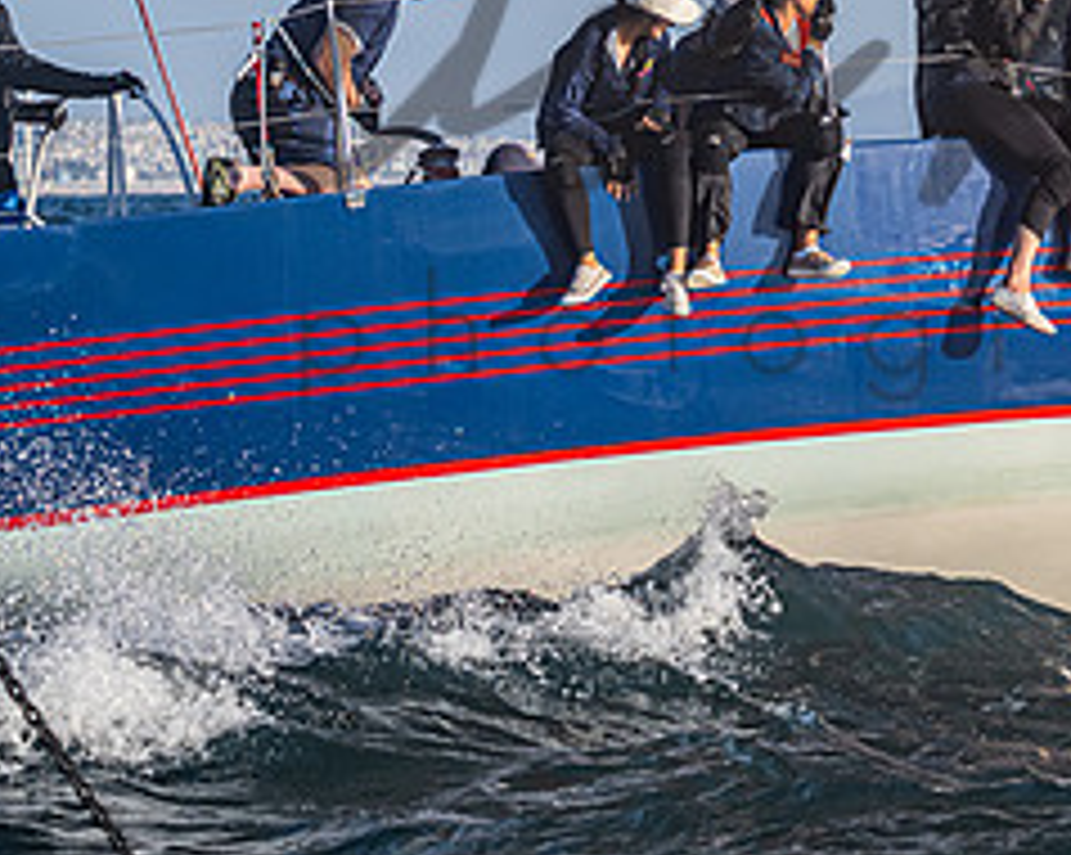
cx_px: 1300
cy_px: -2
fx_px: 10515
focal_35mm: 332
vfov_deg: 4.6
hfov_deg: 5.8
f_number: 6.3
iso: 400
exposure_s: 1/1600
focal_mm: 145
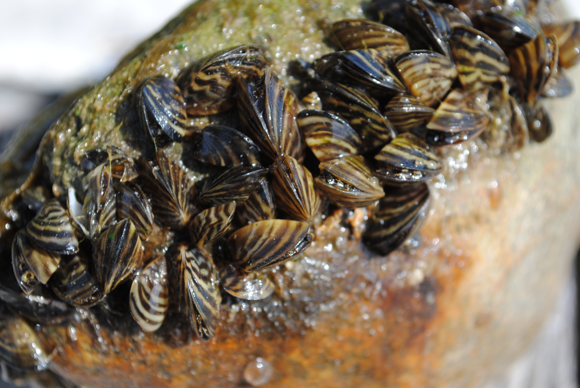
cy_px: 194
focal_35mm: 82
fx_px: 1331
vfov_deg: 16.6
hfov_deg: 24.6
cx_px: 290
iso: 100
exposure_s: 1/100
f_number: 8
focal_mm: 55
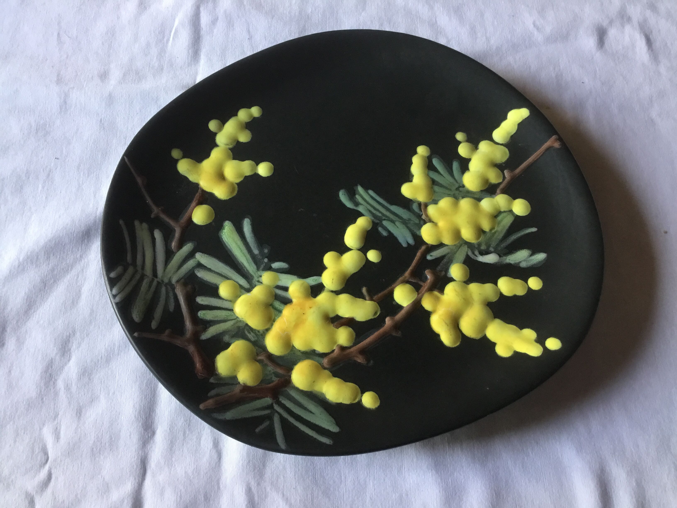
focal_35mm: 31
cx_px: 338
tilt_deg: -67.5
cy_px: 254
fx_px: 606
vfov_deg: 45.4
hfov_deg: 58.4
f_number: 2.4
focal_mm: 3.3
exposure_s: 1/33
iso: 160
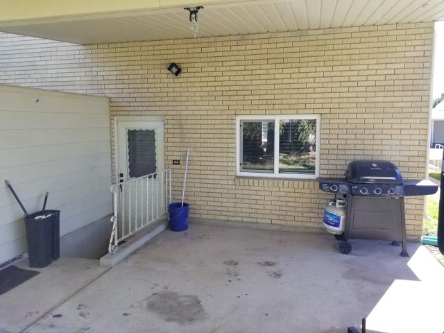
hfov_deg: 67.3
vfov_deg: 53.1
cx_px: 222
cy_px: 166
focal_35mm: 26
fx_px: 333
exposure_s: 1/311
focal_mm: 4.25
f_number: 1.7
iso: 50
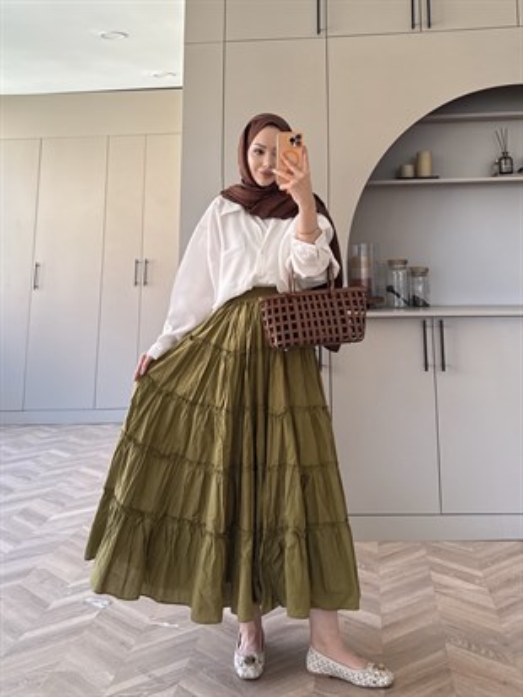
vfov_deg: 71.6
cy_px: 348
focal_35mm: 24
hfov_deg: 56.8
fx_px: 483
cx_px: 262
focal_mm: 6.76
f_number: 1.78
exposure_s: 1/121
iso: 100
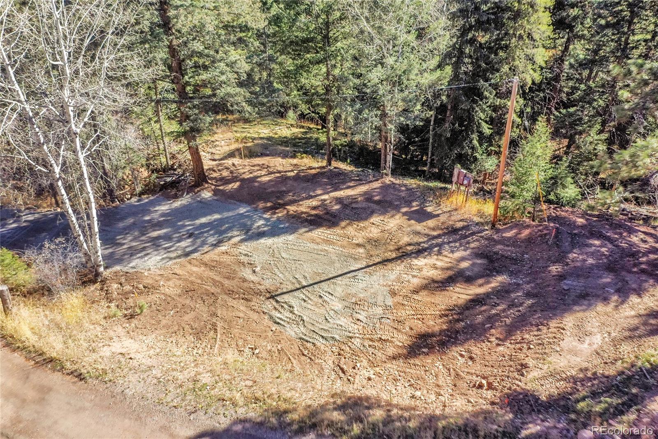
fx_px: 512
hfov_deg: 65.5
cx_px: 329
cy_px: 220
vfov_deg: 46.4
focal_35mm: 28
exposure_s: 1/800
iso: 800
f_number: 7.1
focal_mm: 10.26
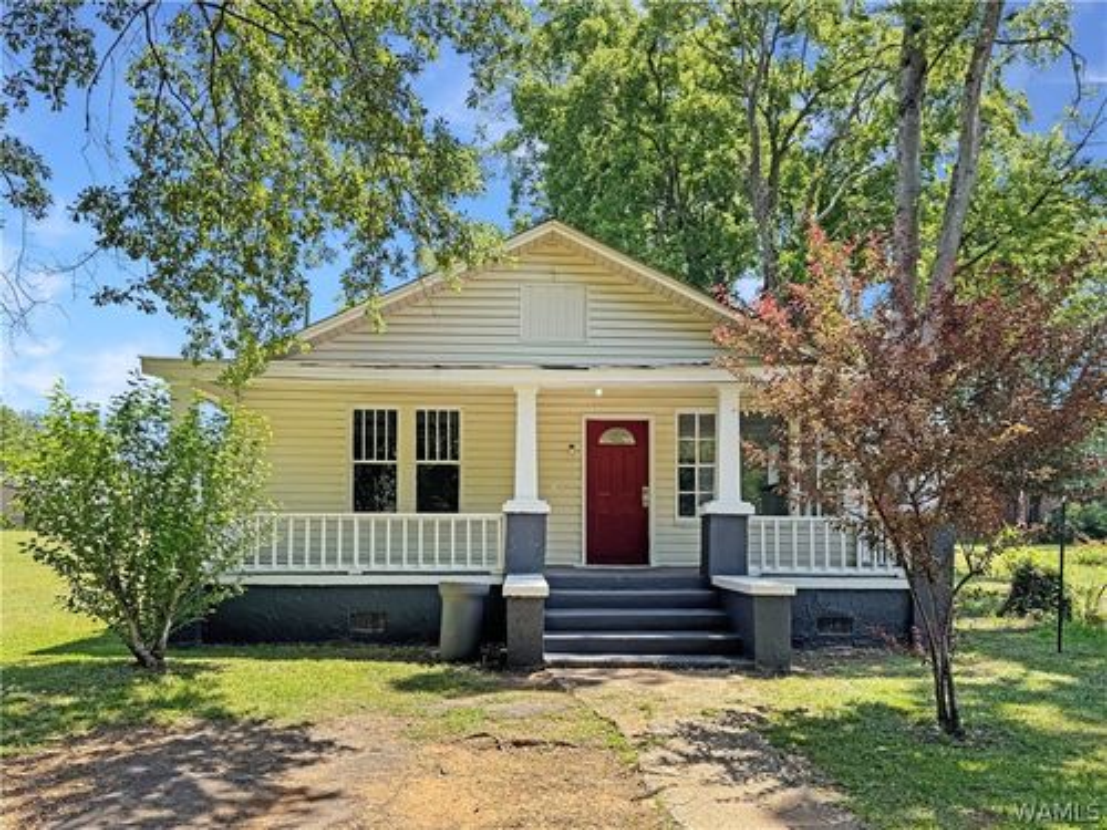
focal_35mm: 24
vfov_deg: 56.8
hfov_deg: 71.6
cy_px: 415
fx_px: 768
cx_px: 554
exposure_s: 1/1395
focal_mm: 6.76
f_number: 1.78
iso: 80
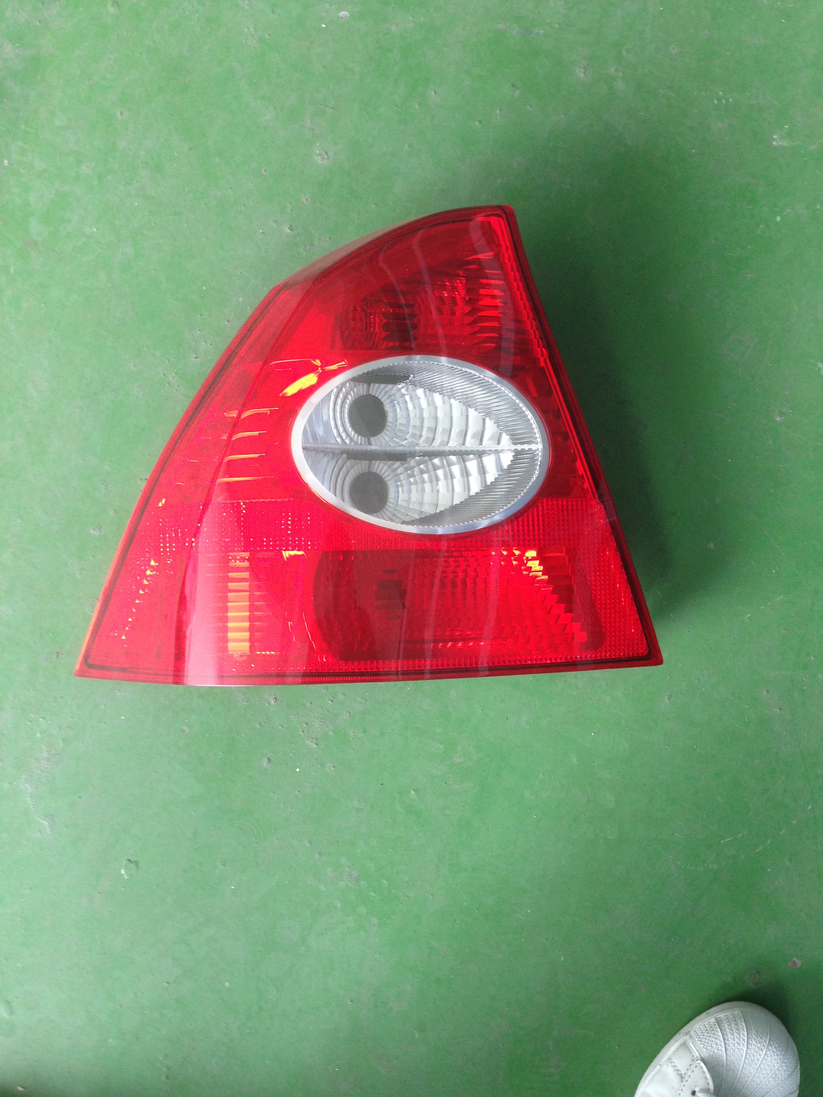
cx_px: 412
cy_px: 548
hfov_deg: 42.9
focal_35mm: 33
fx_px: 1046
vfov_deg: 55.4
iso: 100
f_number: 2.4
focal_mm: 4.12
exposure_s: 1/20
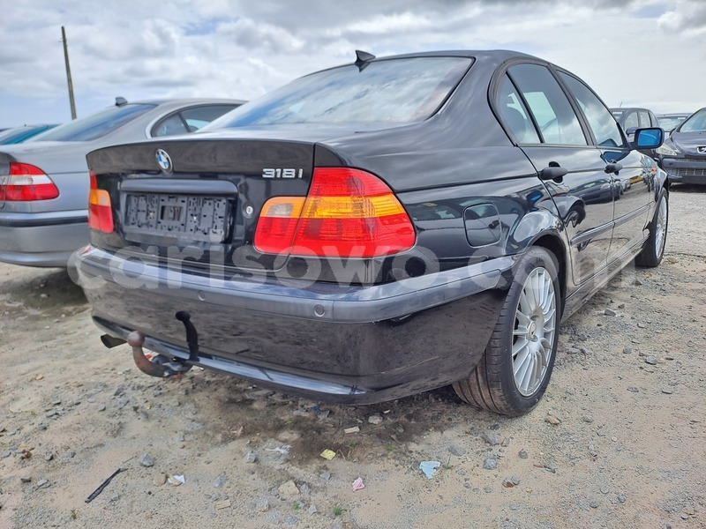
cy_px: 264
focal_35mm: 25
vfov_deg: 54.9
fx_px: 510
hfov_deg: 69.4
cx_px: 353
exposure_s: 1/833
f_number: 1.8
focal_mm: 4.65
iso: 32
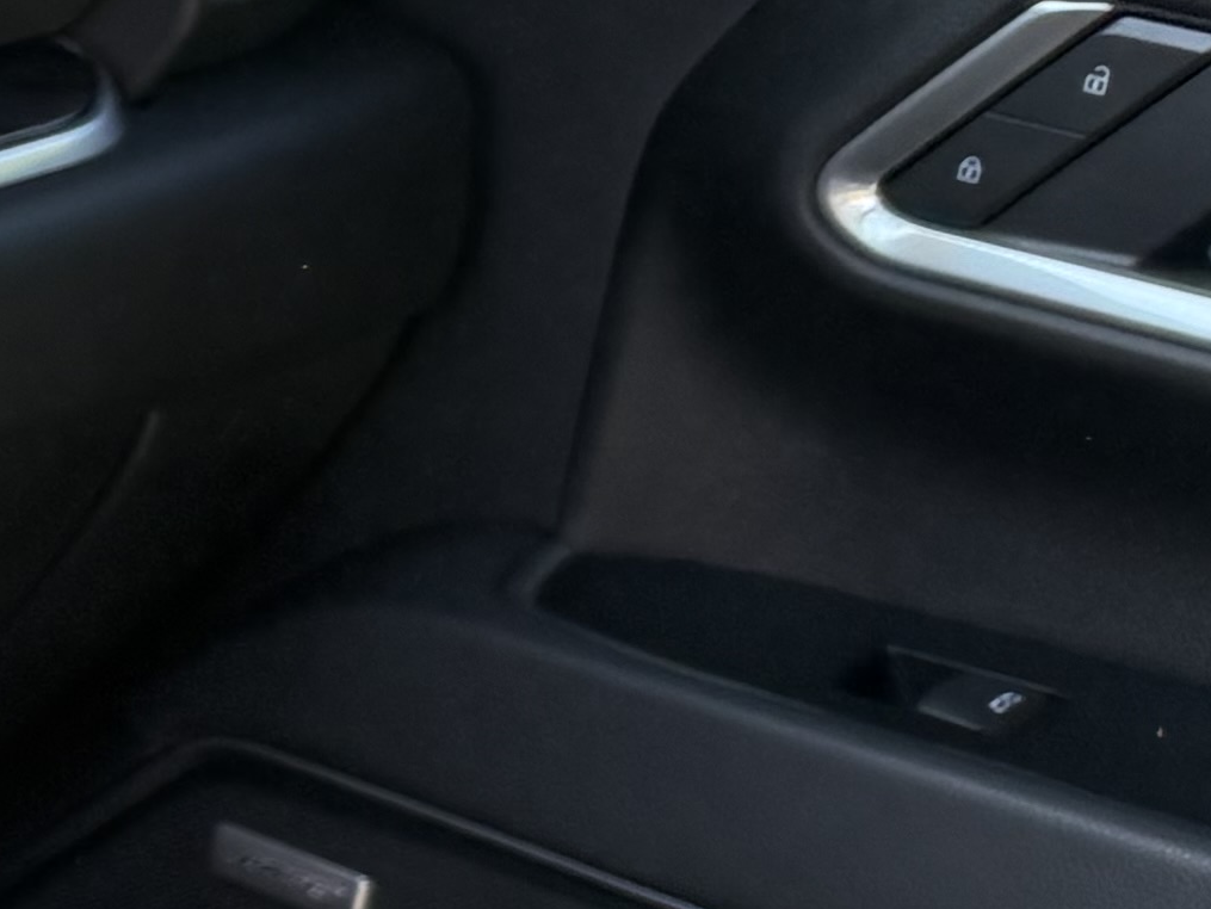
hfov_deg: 10.9
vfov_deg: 11.0
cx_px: -2188
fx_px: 4724
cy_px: 684
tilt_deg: -23.3
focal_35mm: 135
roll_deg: -1.2
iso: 125
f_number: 1.78
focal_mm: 6.76
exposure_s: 1/243
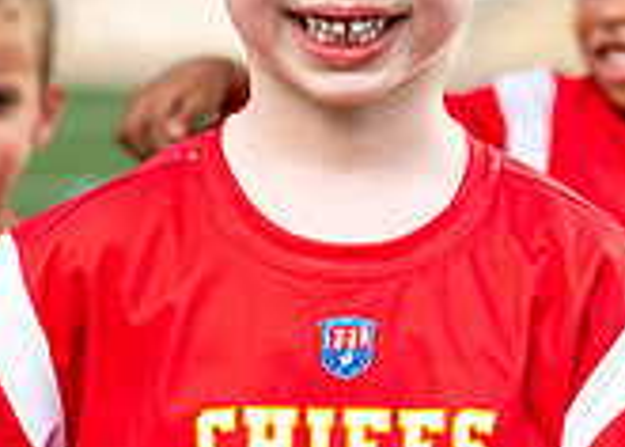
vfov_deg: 6.3
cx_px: 343
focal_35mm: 228
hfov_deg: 8.8
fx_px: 4049
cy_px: 202
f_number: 2.5
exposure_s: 1/640
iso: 100
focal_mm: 50
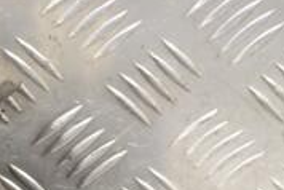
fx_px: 1595
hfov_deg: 10.0
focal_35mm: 202
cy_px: 300
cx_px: -96
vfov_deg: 6.7
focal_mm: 40
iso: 3200
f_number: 7.1
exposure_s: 1/200
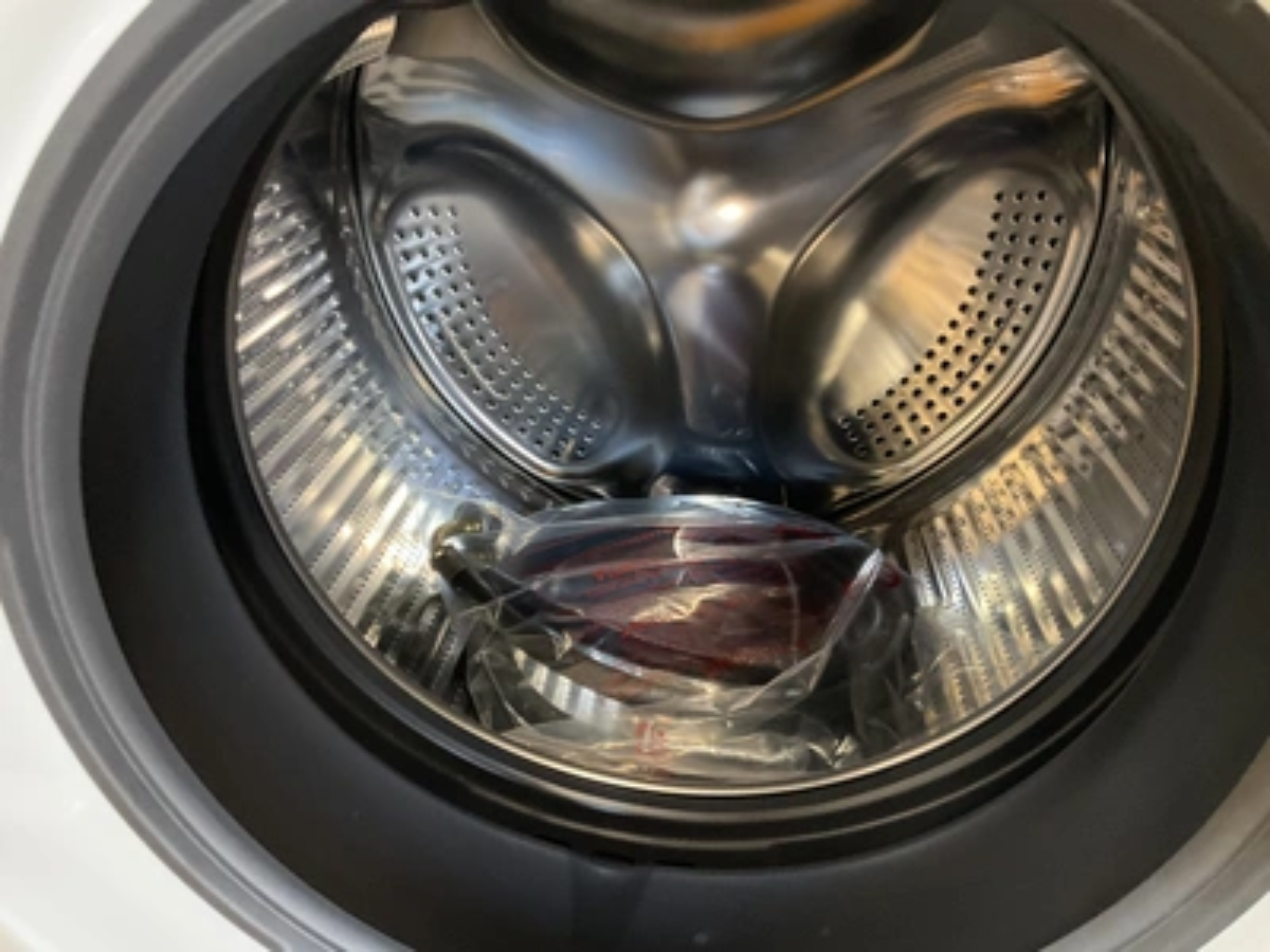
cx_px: 635
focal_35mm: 29
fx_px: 1064
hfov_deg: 61.7
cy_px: 476
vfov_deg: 48.2
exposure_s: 1/30
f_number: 1.8
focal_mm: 3
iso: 320
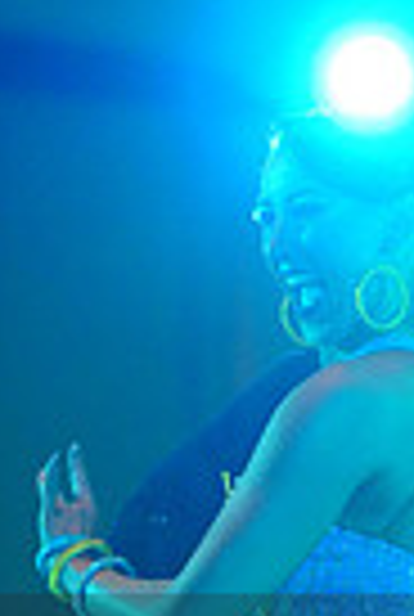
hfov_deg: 3.1
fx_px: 7620
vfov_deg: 4.6
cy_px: 746
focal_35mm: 444
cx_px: 493
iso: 6400
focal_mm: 105
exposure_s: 1/400
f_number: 2.8
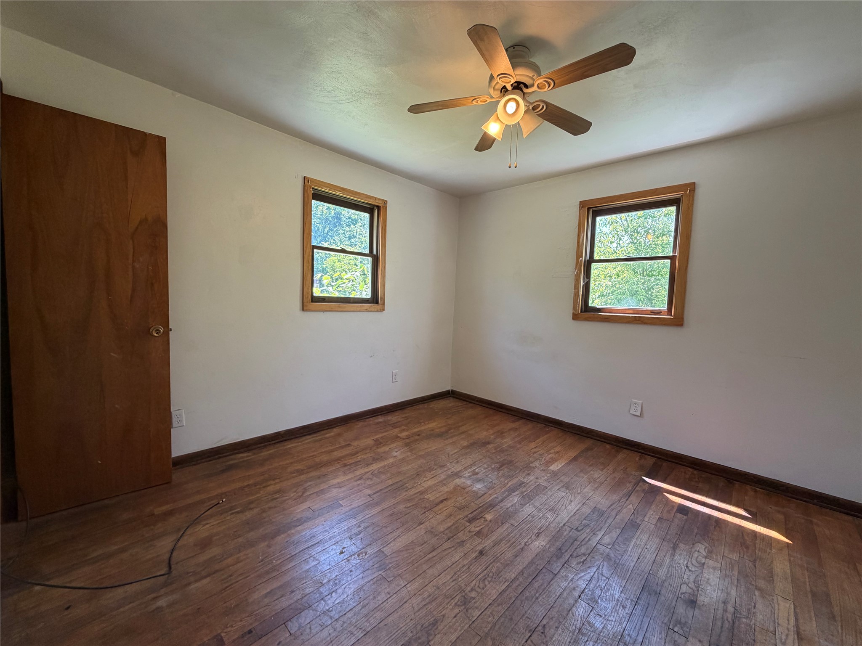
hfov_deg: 102.1
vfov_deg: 85.7
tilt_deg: -3.7
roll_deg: -2.2
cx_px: 431
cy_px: 323
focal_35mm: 14
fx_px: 349
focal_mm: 2.22
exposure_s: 1/120
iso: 200
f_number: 2.2
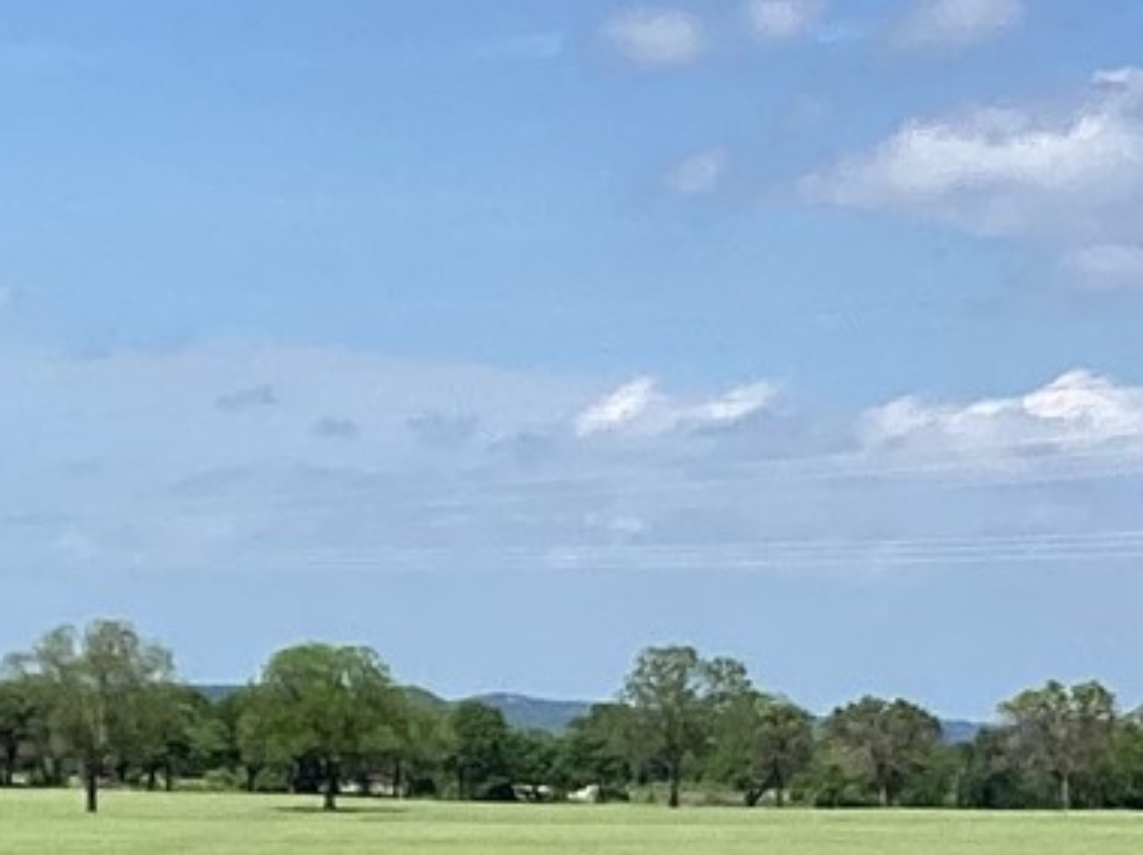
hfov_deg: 11.8
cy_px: 1254
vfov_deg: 8.6
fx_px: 5544
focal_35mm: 168
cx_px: 357
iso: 25
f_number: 2.4
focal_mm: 3.3
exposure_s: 1/1538
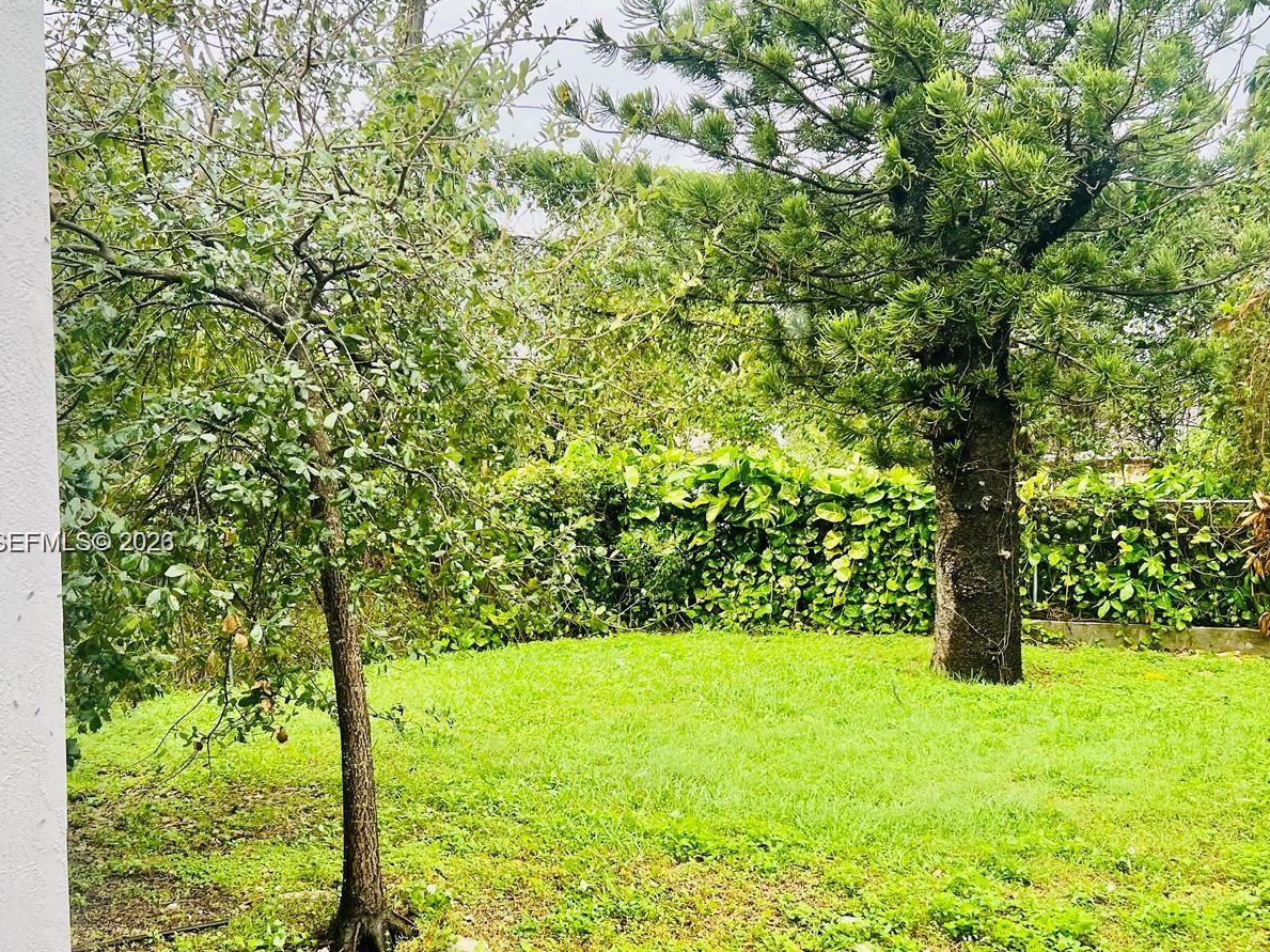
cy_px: 544
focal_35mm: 35
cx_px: 696
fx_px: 1284
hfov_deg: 52.6
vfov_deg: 40.6
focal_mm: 5.7
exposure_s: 1/567
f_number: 1.5
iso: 50
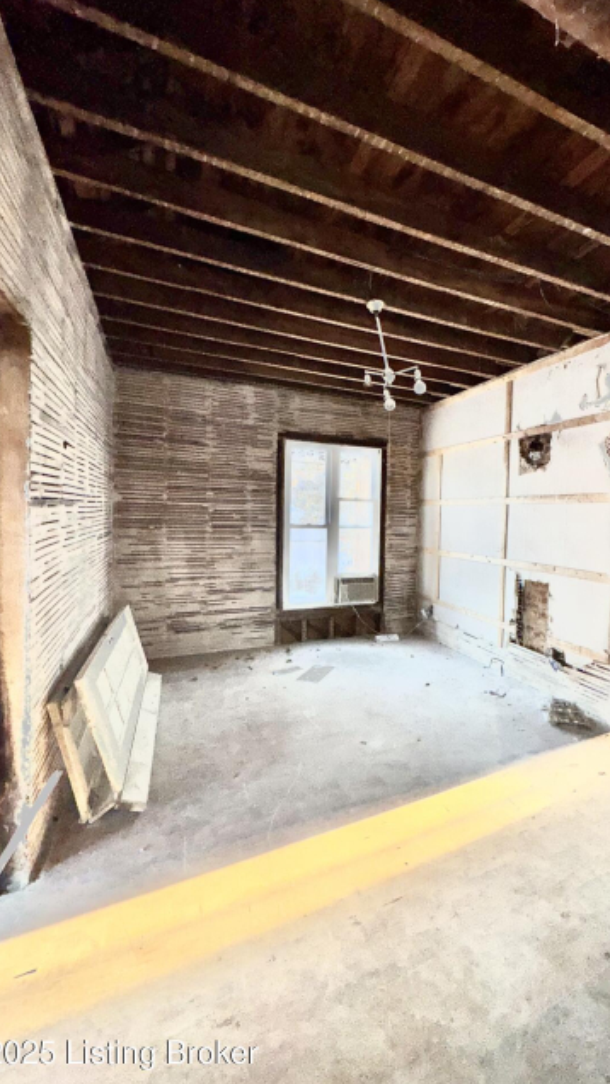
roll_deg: -1.7
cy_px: 536
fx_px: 460
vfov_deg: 99.4
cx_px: 385
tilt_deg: -3.0
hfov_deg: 66.0
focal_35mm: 16
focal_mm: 2.22
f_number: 2.2
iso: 80
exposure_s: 1/102
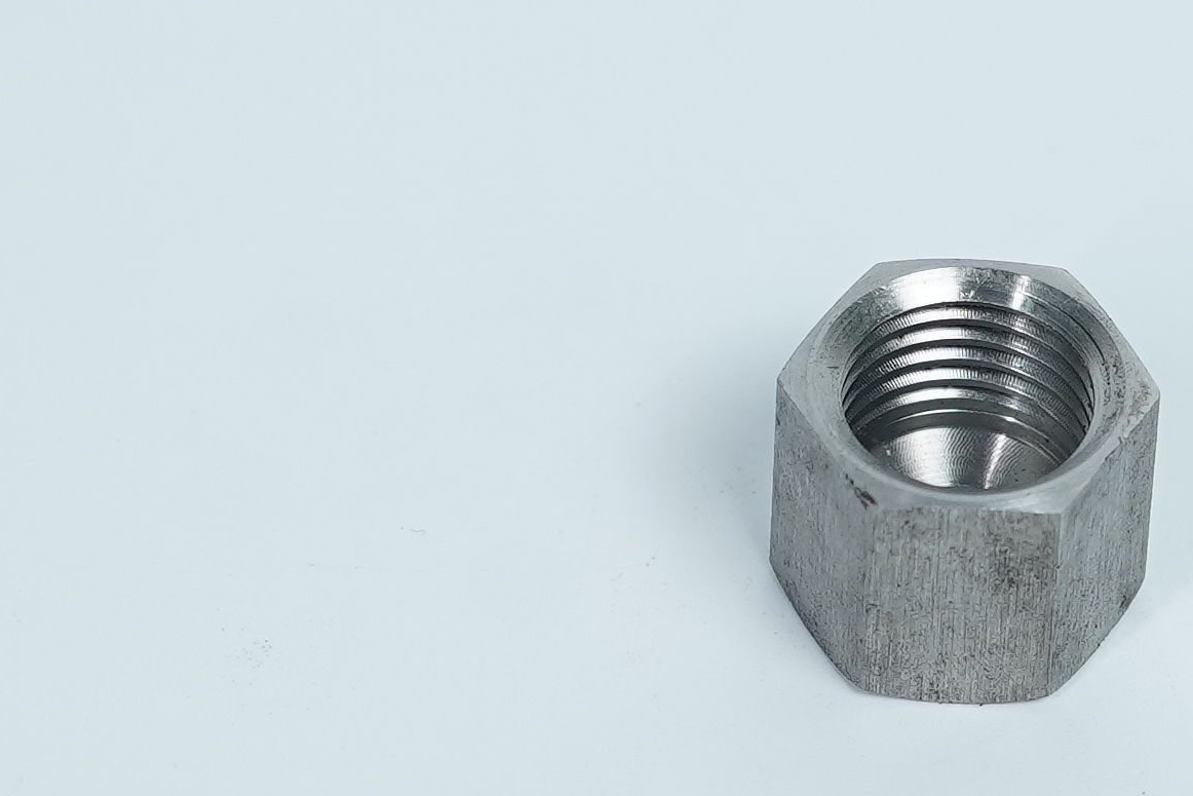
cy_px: 524
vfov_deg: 5.4
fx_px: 8418
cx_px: 840
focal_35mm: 254
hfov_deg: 8.1
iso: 320
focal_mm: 50
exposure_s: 1/160
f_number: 4.5
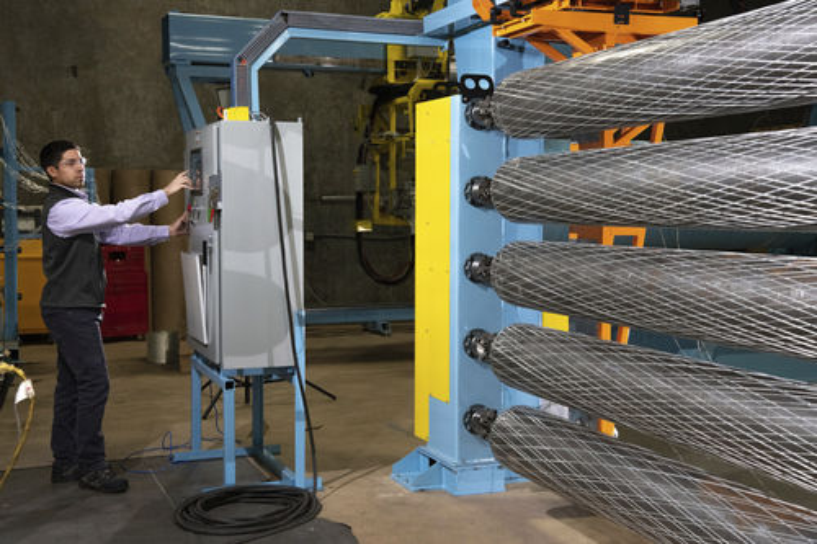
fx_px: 1134
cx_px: 408
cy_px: 272
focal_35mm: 50
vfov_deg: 27.0
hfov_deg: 39.6
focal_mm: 50
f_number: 9
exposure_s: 1/60
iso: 4000
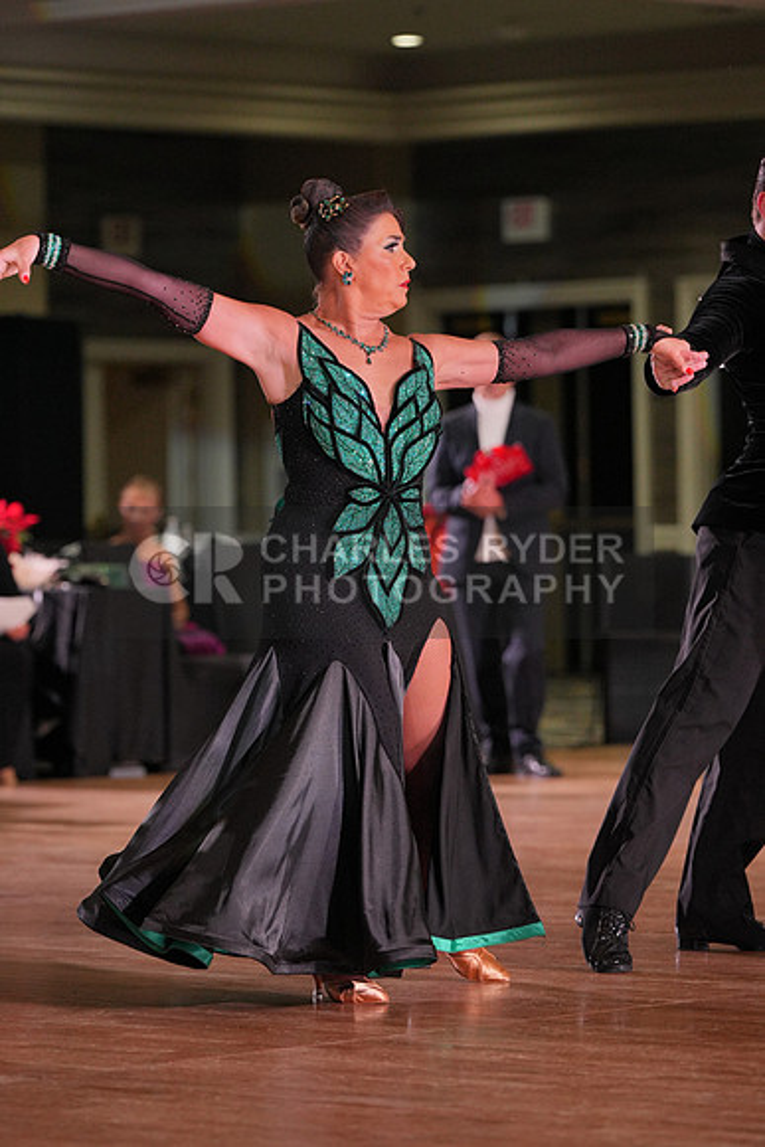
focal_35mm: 163
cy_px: 574
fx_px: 5192
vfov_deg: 12.6
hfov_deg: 8.4
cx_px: 382
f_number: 4
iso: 2000
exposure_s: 1/500
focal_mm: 163
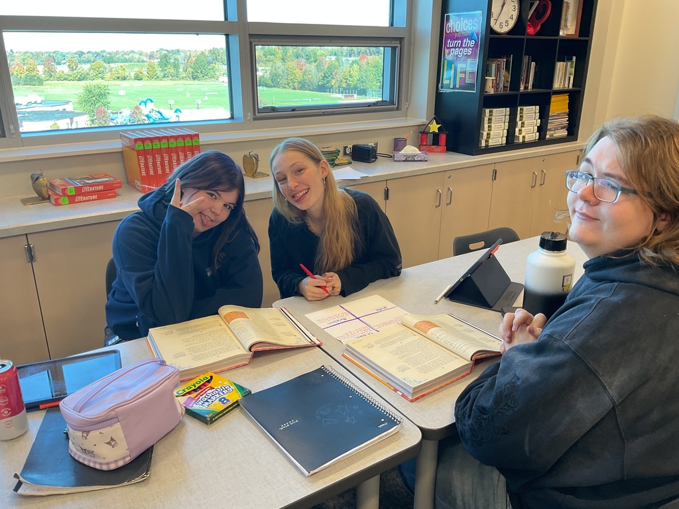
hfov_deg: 61.7
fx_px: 569
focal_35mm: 29
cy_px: 254
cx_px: 340
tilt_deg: -21.7
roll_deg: -0.6
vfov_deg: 48.2
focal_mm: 3
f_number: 1.8
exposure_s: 1/60
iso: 40
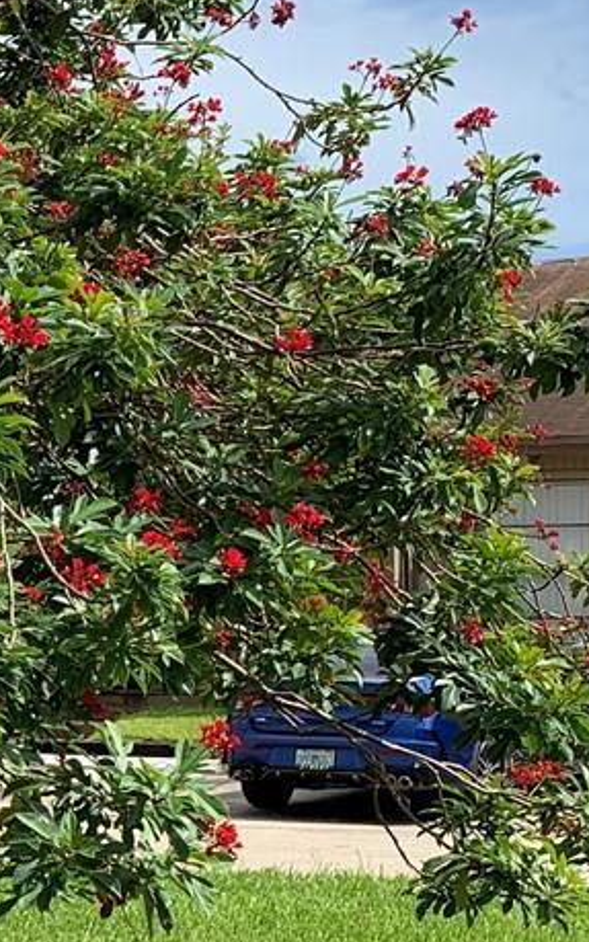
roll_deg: +0.8
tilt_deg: -0.8
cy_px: 616
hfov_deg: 12.4
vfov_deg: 21.6
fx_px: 2465
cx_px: -474
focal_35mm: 96
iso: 25
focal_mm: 4.25
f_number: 1.8
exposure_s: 1/2421
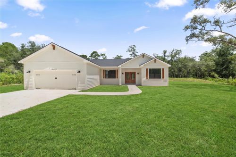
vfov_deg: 81.2
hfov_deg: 104.3
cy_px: 78
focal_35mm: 14
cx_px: 118
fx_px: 92
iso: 160
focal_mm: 14
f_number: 11
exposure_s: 1/100
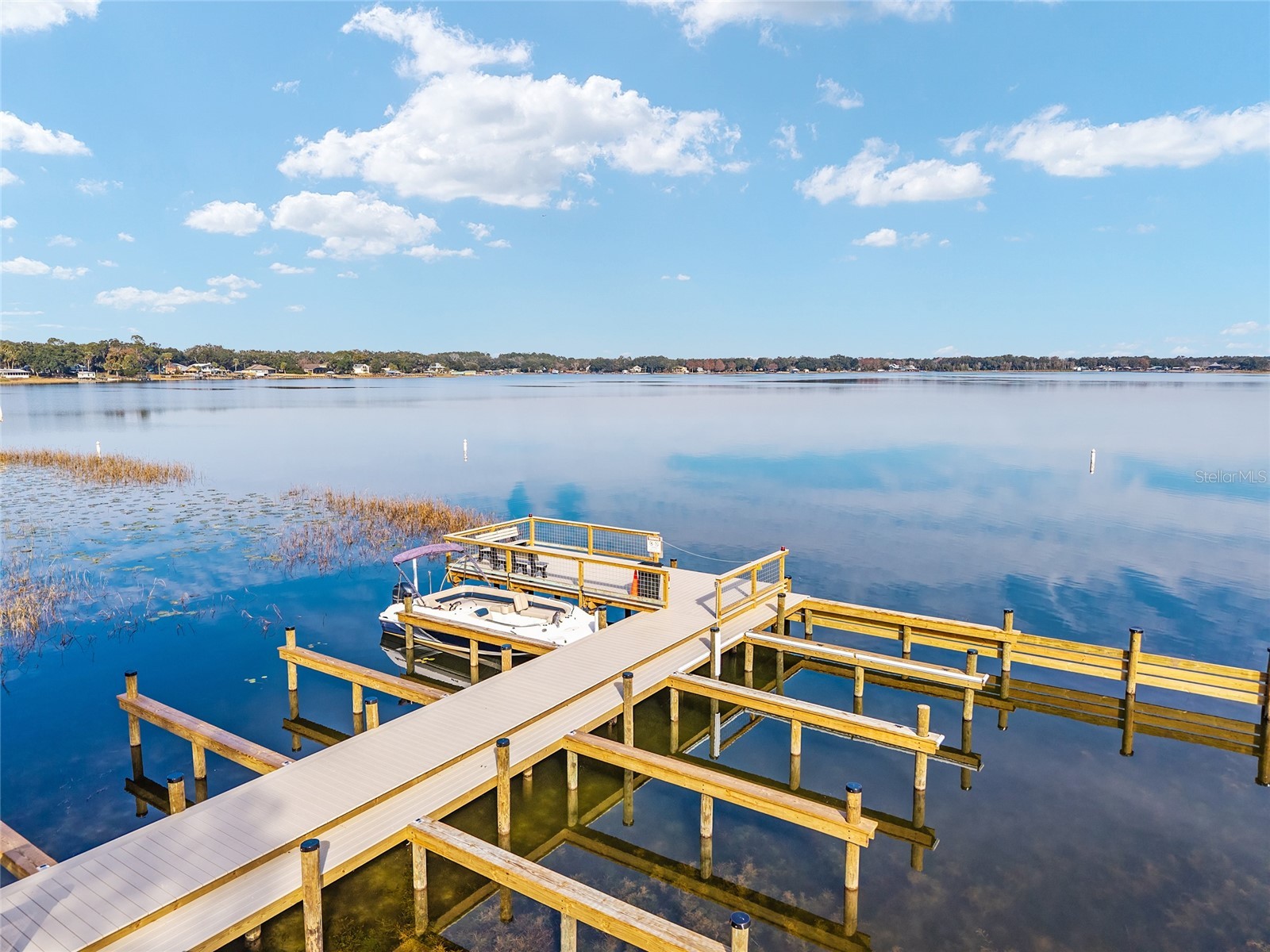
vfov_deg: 56.8
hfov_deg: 71.6
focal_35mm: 24
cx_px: 635
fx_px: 881
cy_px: 476
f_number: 1.8
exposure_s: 1/2500
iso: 150
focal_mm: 8.67
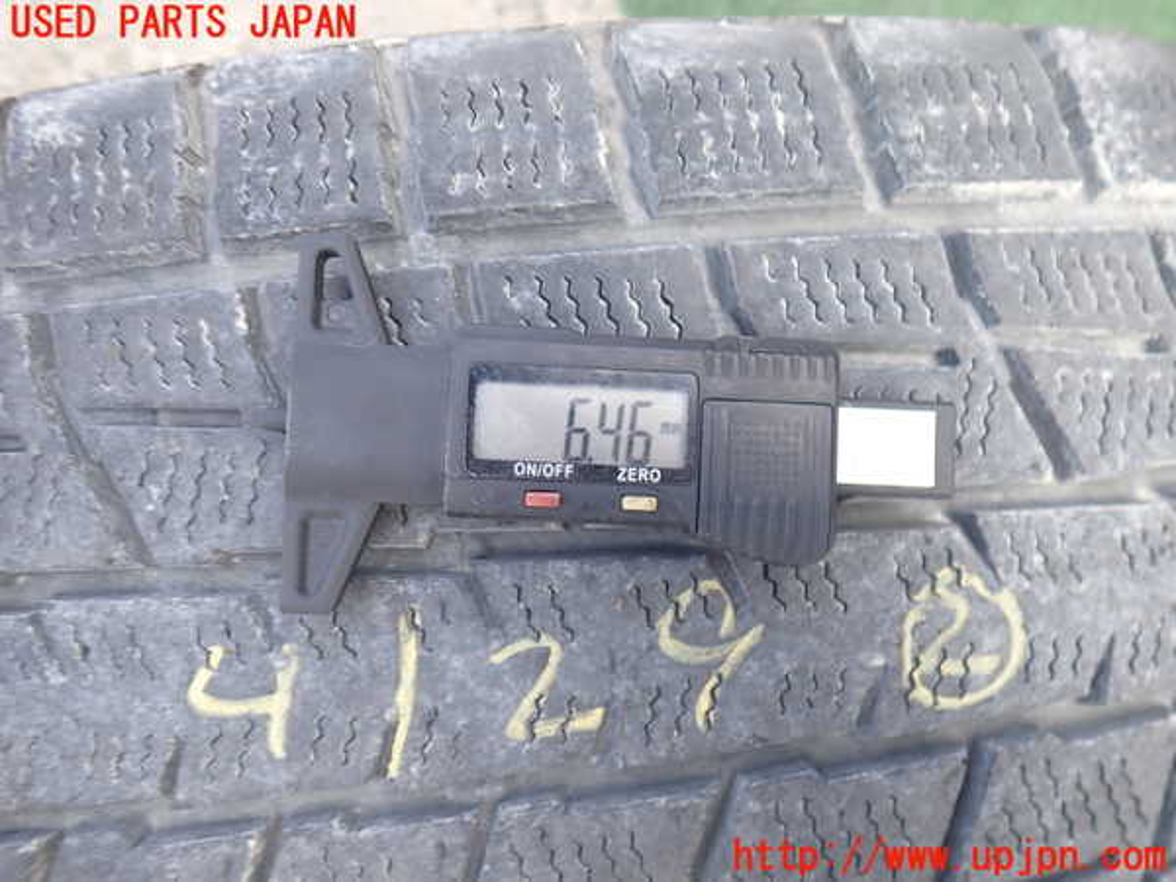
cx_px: 588
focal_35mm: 30
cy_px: 441
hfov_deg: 60.0
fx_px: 1019
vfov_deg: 46.8
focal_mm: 5.4
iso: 100
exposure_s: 1/160
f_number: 2.3
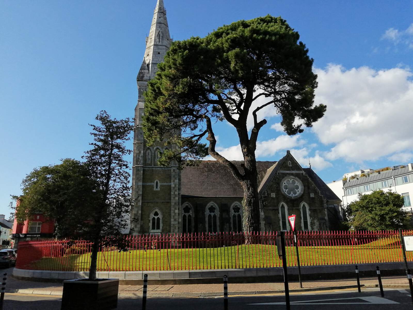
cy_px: 155
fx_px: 310
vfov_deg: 53.1
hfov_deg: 67.3
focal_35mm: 26
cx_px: 206
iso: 50
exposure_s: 1/2024
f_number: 1.8
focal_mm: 3.46
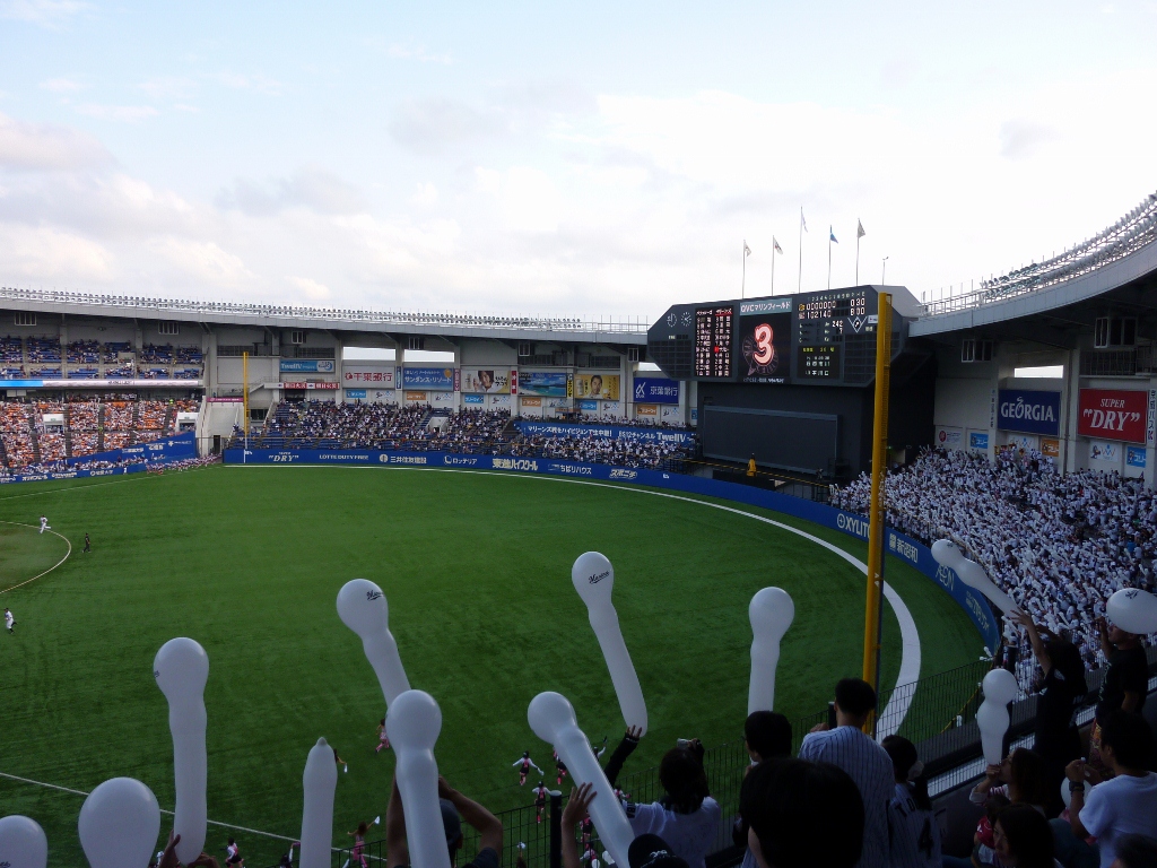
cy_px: 434
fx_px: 836
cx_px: 578
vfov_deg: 54.9
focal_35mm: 25
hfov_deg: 69.4
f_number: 3.3
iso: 80
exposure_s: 1/200
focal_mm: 4.5
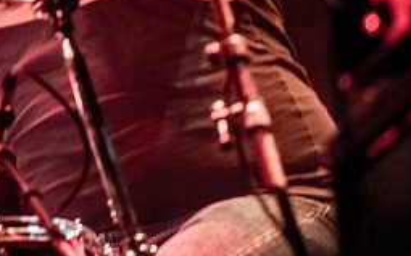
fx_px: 6459
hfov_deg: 3.6
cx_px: -21
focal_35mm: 577
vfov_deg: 2.3
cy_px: -101
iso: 1600
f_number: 2.8
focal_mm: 200
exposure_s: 1/80
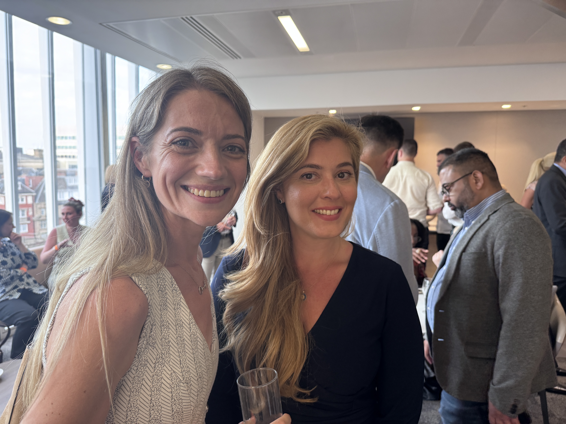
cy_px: 212
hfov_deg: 71.6
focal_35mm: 24
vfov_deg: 56.8
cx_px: 283
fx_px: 392
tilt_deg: -6.9
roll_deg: +0.6
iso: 200
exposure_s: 1/89
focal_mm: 6.76
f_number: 1.78
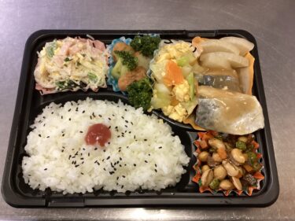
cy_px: 110
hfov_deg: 58.4
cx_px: 148
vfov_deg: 45.4
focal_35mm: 31
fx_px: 264
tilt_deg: -71.1
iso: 200
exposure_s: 1/60
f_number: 2.4
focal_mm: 3.3
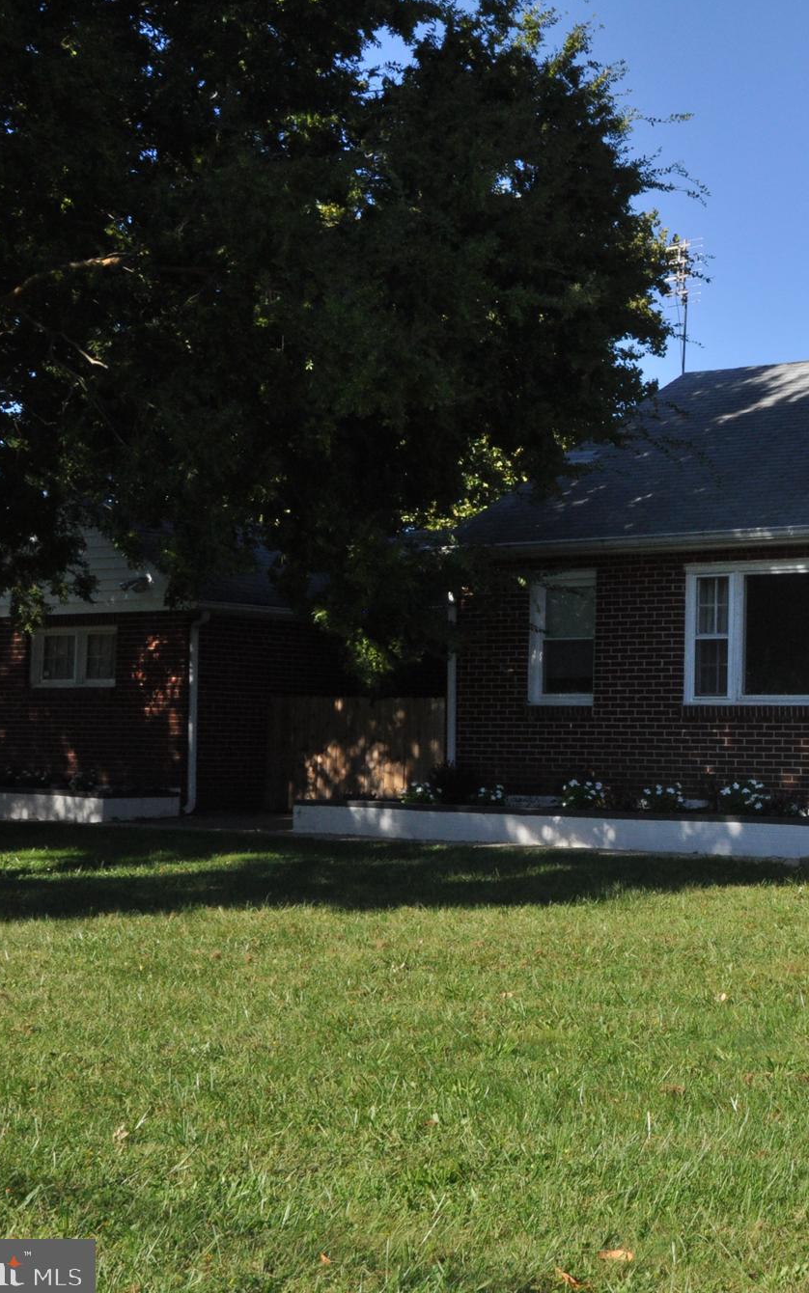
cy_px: 652
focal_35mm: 56
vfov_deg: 36.3
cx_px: 871
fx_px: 1975
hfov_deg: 22.0
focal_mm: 24
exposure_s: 1/200
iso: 640
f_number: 20
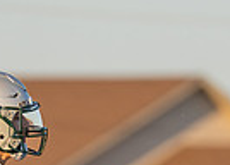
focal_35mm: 1078
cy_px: 276
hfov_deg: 1.9
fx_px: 7049
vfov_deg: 1.3
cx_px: 48
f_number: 2.8
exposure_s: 1/2500
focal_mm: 200
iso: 400
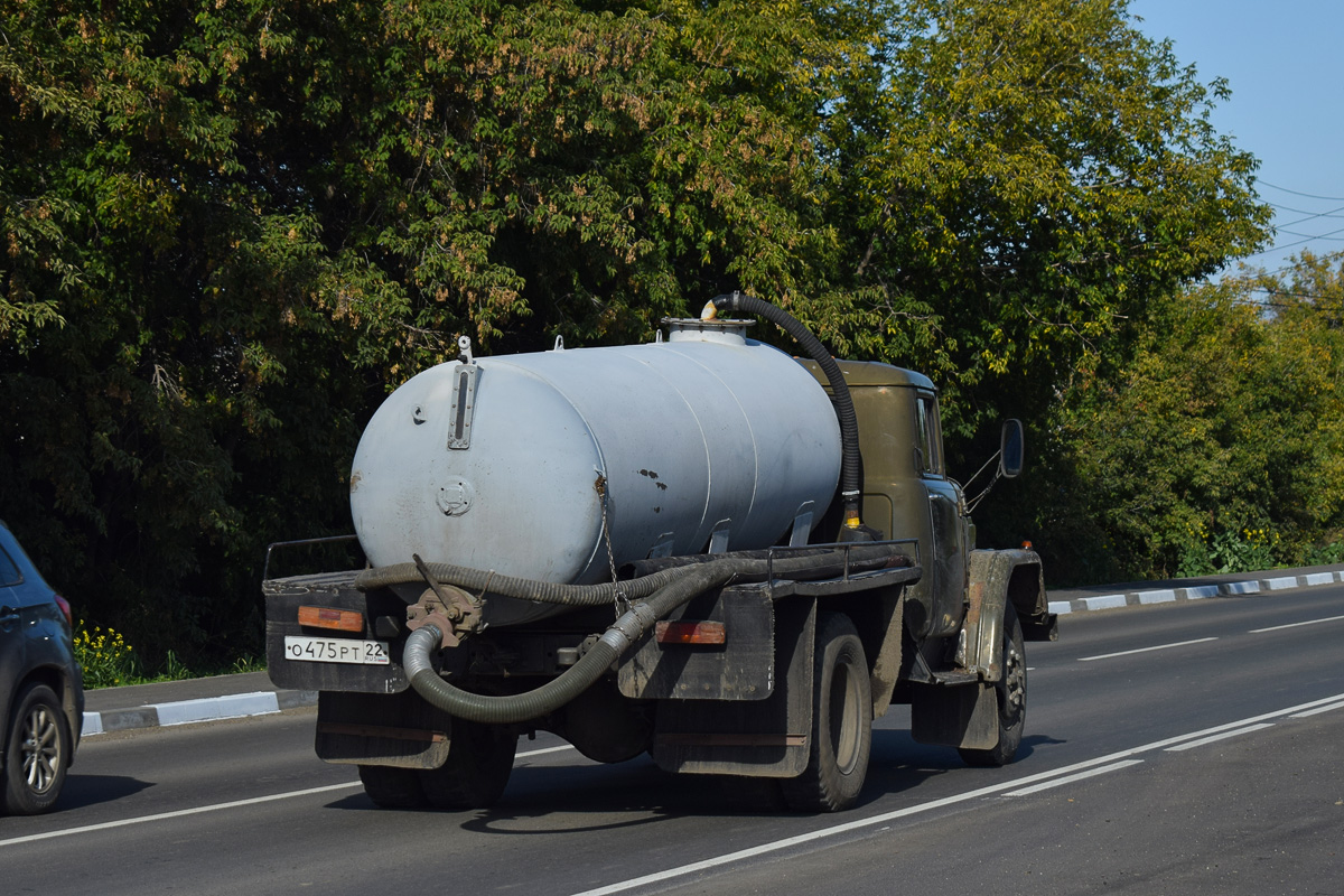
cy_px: 448
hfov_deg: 24.6
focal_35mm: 82
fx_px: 3080
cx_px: 672
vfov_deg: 16.6
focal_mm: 55
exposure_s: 1/800
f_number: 6.3
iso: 100
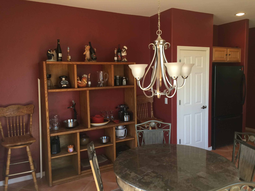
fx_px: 214
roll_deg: +1.7
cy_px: 96
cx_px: 128
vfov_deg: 48.2
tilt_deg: -6.7
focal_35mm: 29
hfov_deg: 61.7
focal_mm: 4.15
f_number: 2.2
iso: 40
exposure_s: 1/40
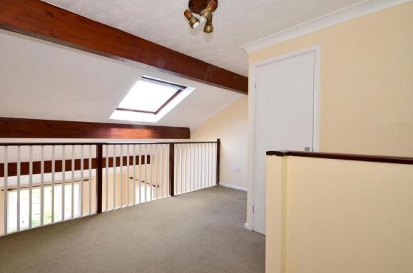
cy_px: 130
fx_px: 195
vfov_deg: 70.1
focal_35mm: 17
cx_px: 183
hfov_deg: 93.0
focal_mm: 10
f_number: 11
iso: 200
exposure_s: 1/3
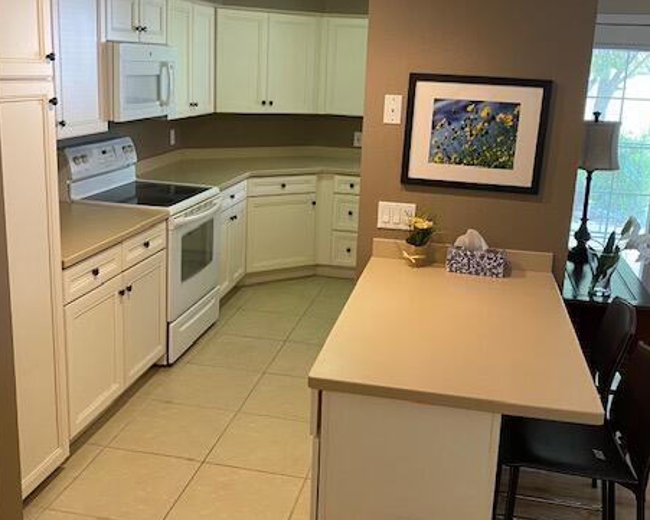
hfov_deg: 50.3
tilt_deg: -12.9
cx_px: 339
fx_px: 693
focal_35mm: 36
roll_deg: -2.8
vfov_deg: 41.1
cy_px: 226
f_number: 1.8
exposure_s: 1/60
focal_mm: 4.25
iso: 160
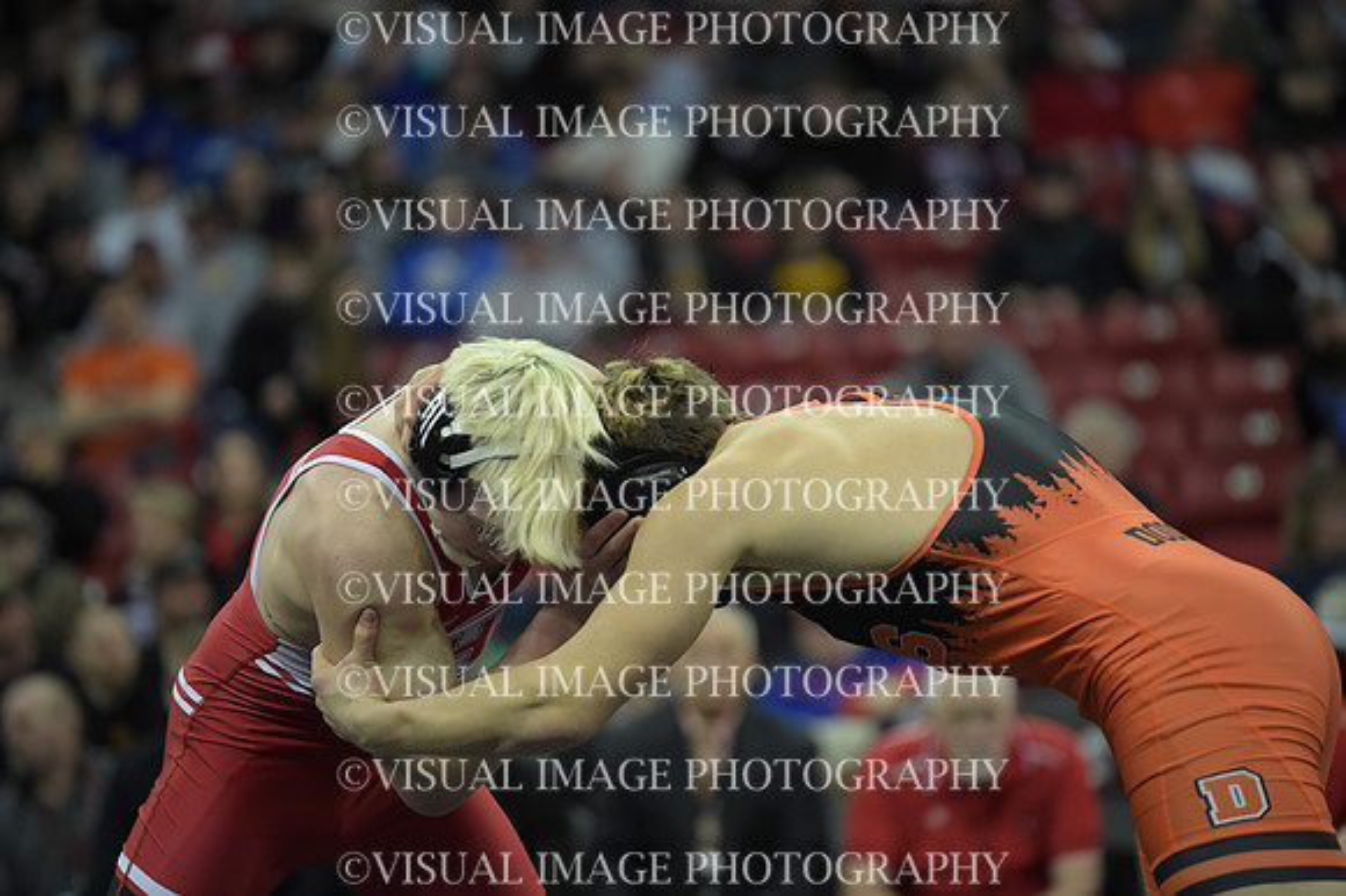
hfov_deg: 11.1
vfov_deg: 7.4
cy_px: 448
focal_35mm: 185
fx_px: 6913
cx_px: 673
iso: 4000
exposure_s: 1/1250
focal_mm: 185
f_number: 2.8
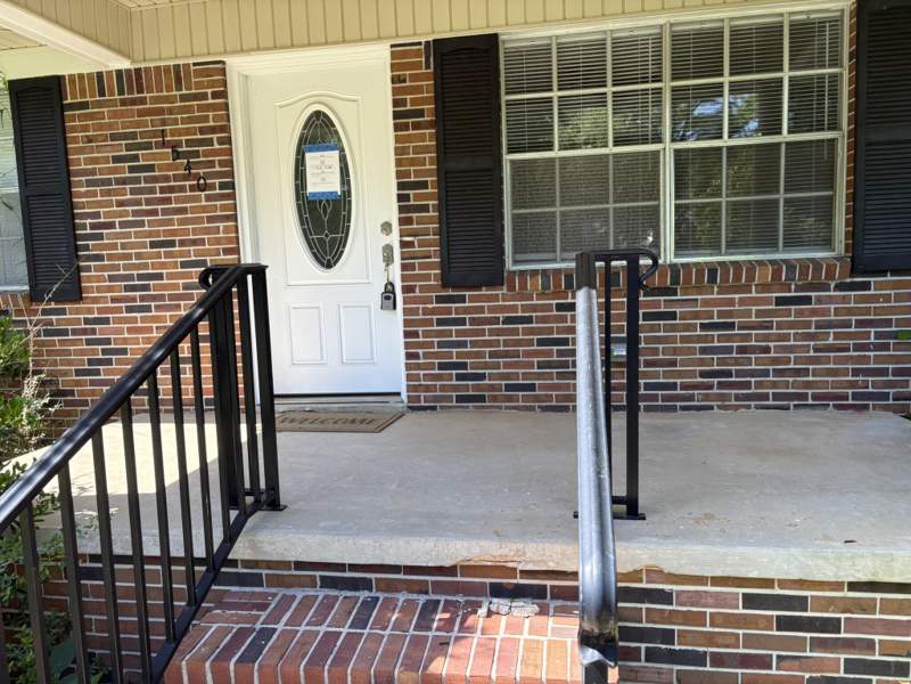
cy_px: 342
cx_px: 456
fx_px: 684
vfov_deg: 53.1
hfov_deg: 67.3
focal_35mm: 26
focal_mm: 5.96
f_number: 1.6
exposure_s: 1/485
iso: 64
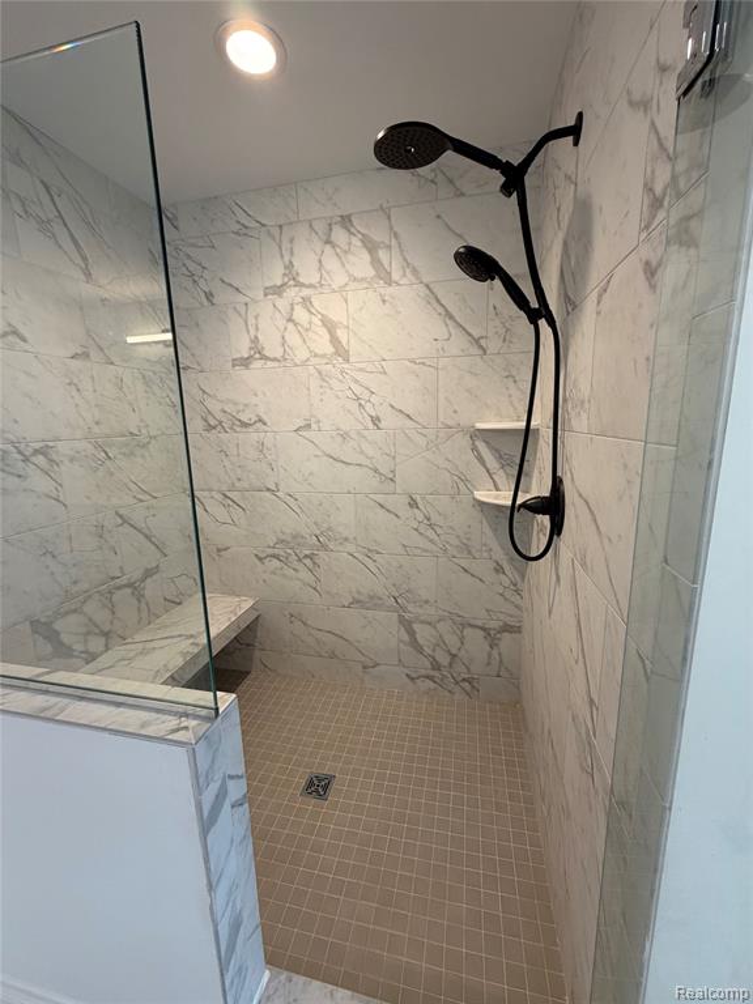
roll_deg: +1.3
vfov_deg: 102.1
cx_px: 376
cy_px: 502
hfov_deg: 85.7
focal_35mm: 14
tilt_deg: -10.1
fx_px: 406
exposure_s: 1/120
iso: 200
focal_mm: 2.22
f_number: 2.2
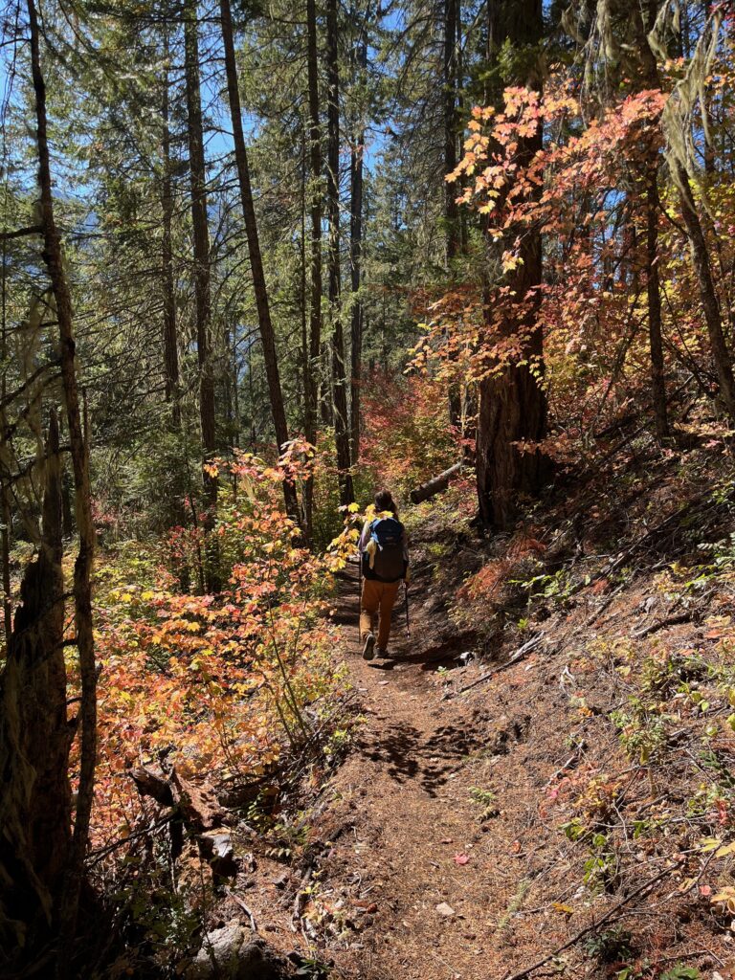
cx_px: 368
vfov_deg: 67.3
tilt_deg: -7.7
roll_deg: -3.4
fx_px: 736
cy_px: 490
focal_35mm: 26
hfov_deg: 53.1
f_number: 1.6
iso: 50
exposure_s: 1/906
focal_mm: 5.1
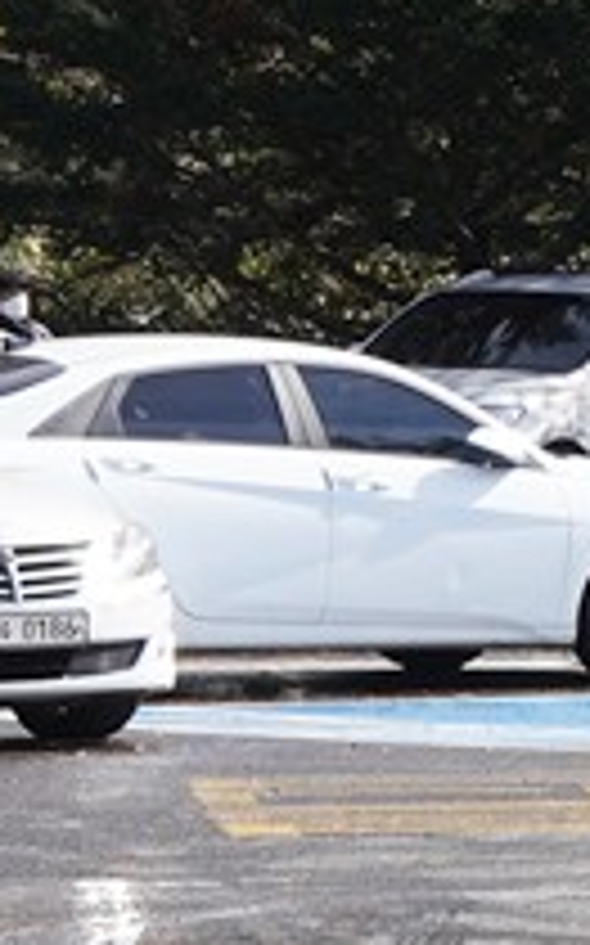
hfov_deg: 3.8
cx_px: 1756
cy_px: -180
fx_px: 8759
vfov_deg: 6.1
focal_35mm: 340
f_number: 10
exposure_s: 1/100
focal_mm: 35
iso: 100
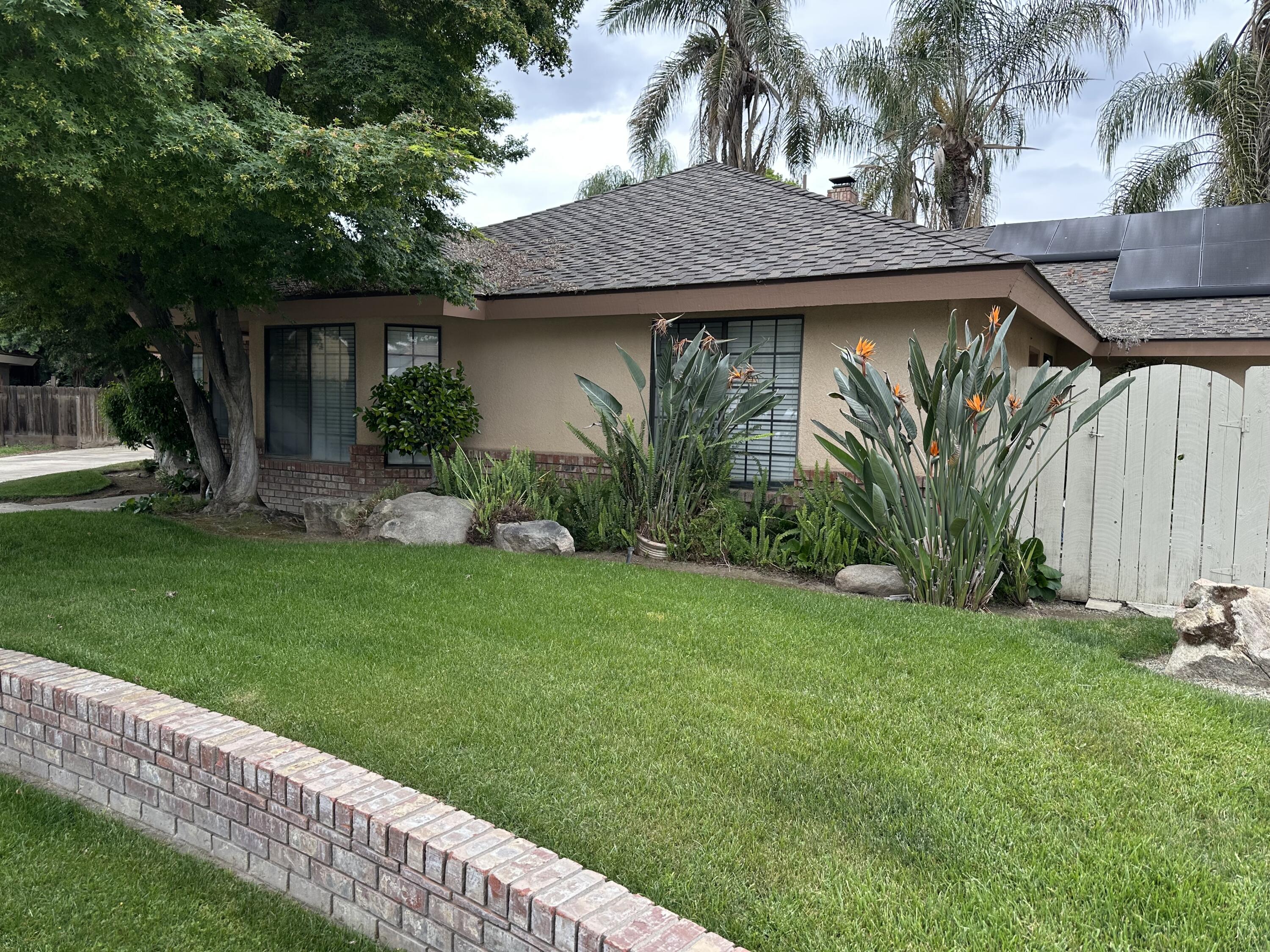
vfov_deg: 56.8
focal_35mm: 24
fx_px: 881
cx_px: 635
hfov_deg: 71.6
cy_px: 476
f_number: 1.78
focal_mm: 6.86
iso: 80
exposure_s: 1/894
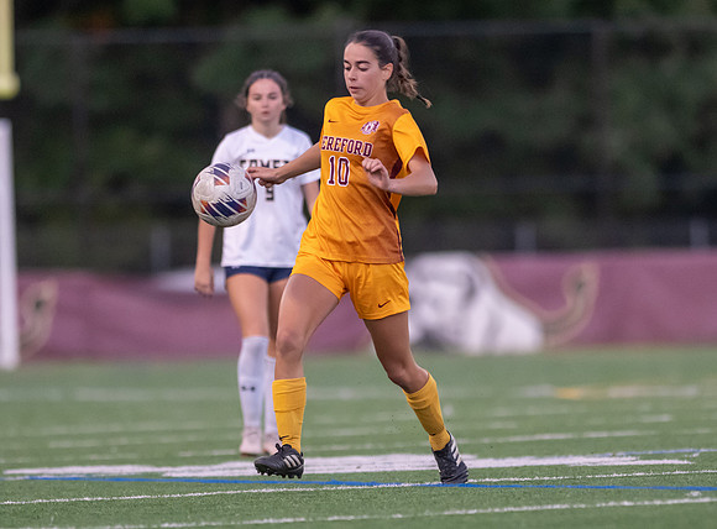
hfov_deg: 3.6
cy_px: 373
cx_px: 394
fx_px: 11323
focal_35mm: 550
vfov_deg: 2.7
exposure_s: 1/1000
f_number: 2.8
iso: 4500
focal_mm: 300
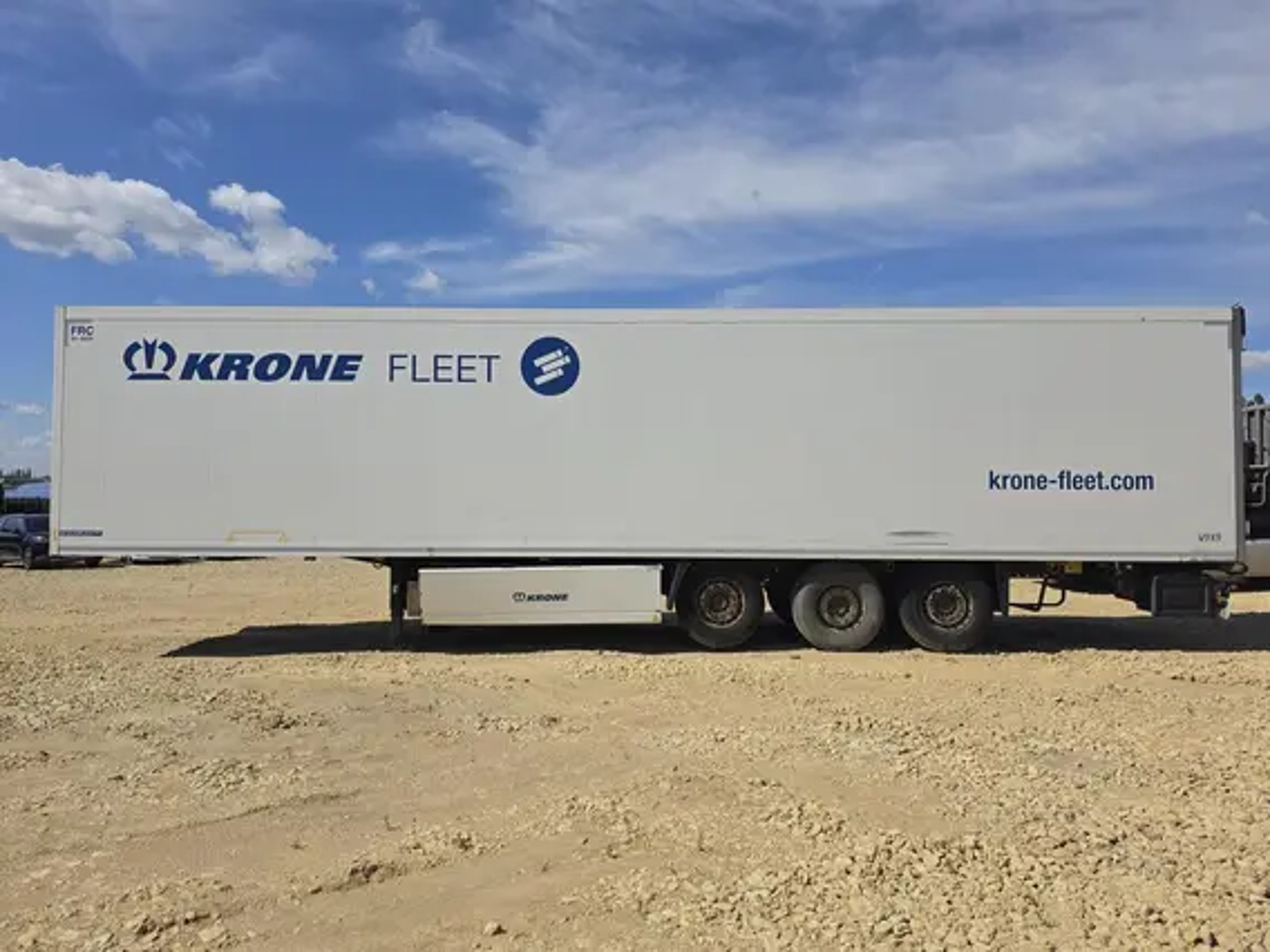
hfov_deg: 73.9
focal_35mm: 23
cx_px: 635
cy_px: 476
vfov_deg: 58.9
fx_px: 844
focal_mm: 6.5
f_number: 1.4
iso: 40
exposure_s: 1/7939
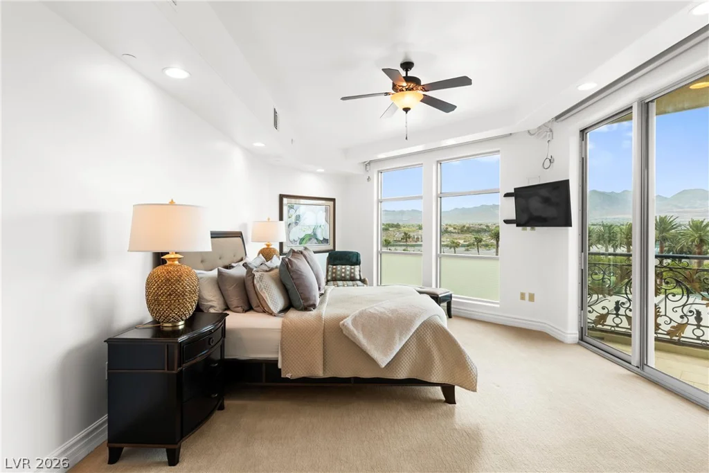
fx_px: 374
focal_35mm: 19
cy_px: 236
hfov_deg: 86.9
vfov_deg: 64.6
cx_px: 354
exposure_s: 1/80
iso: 400
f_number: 8
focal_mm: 19
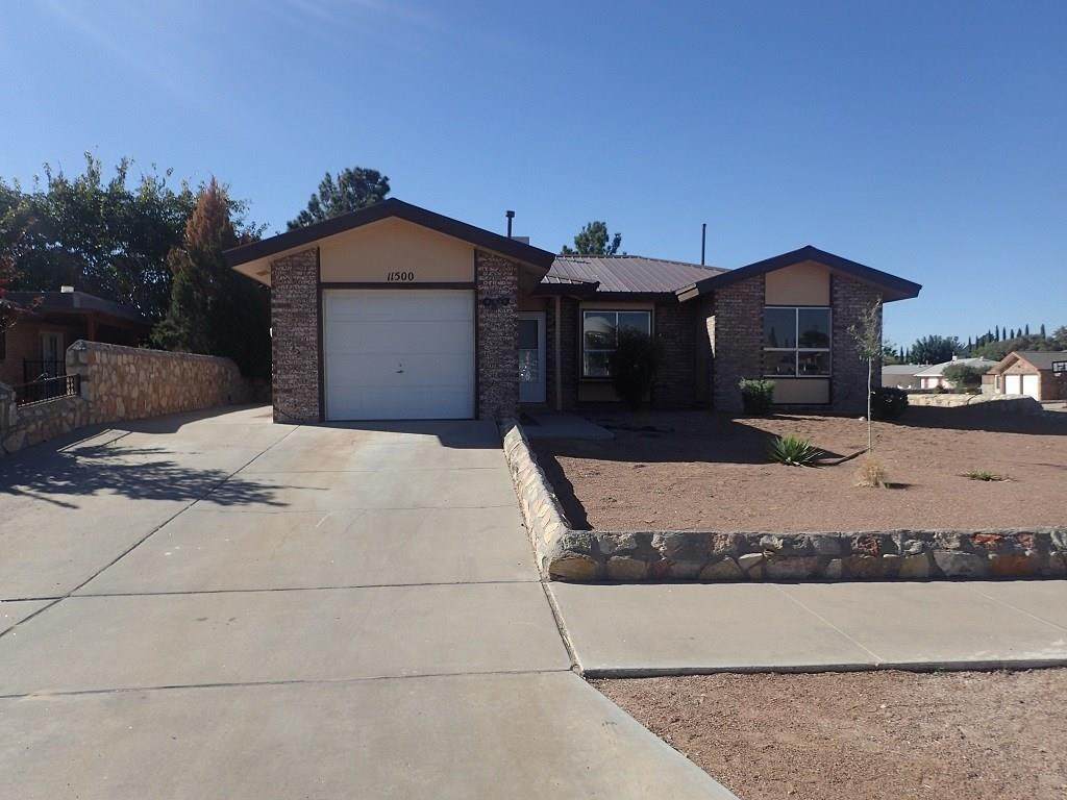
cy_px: 400
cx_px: 534
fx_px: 771
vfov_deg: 54.9
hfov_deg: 69.4
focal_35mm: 25
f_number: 8
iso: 100
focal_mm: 4.5
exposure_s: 1/250
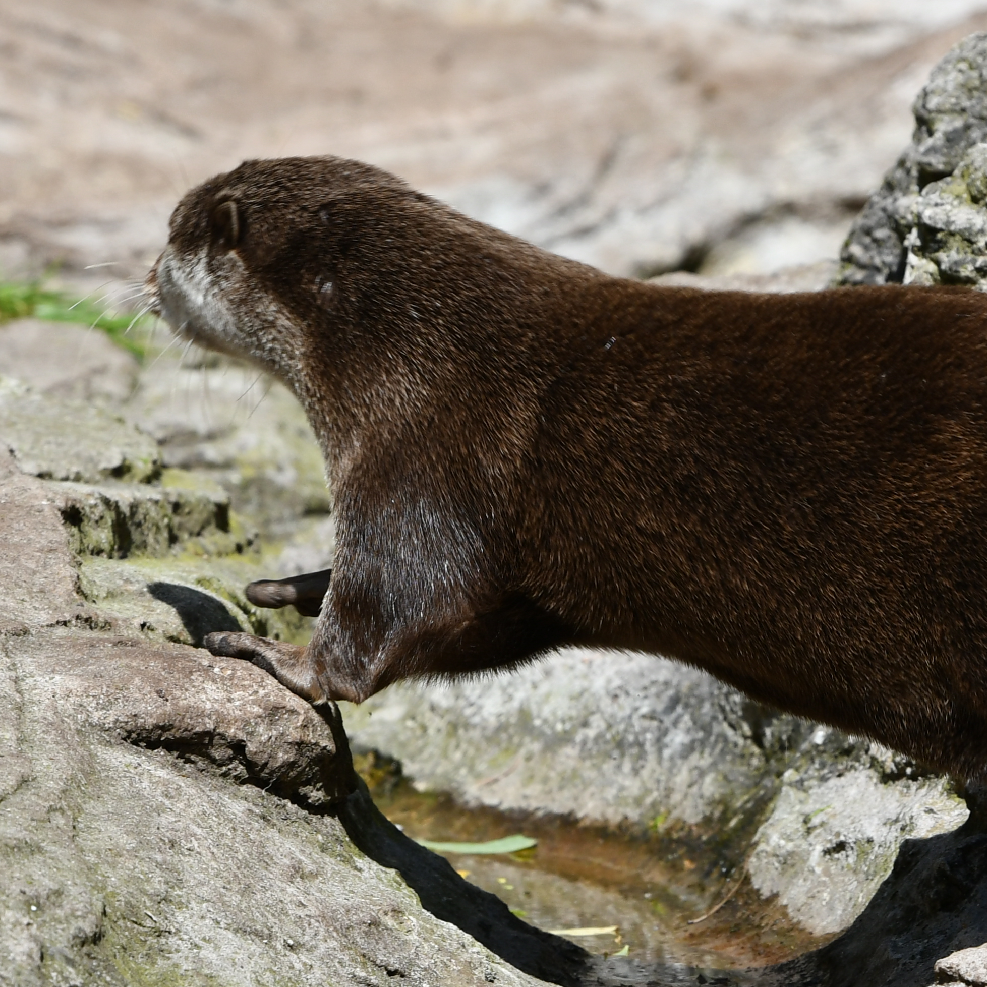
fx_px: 23936
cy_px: 554
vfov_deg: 2.4
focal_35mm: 742
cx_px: 492
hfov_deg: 2.4
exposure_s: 1/500
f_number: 7.1
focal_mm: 200
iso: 200
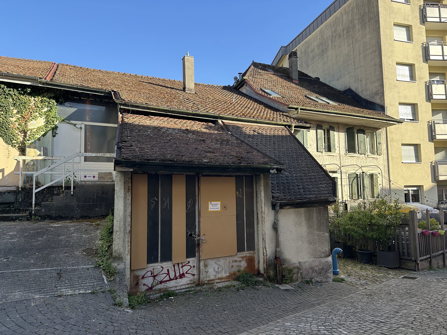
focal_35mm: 24
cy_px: 168
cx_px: 224
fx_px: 310
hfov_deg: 71.6
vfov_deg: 56.8
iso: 80
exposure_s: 1/1212
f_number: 1.78
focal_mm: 6.86
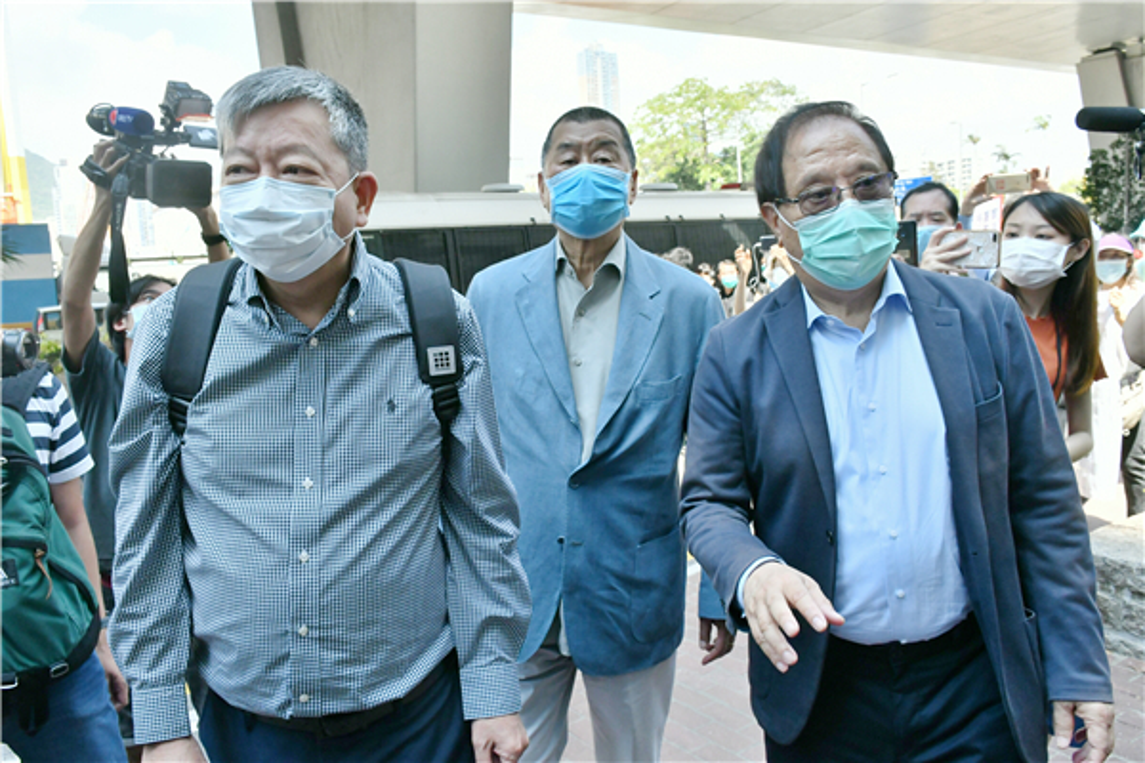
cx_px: 572
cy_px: 382
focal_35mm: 30
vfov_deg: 43.6
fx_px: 954
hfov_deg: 61.9
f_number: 9
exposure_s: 1/640
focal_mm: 20
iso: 800
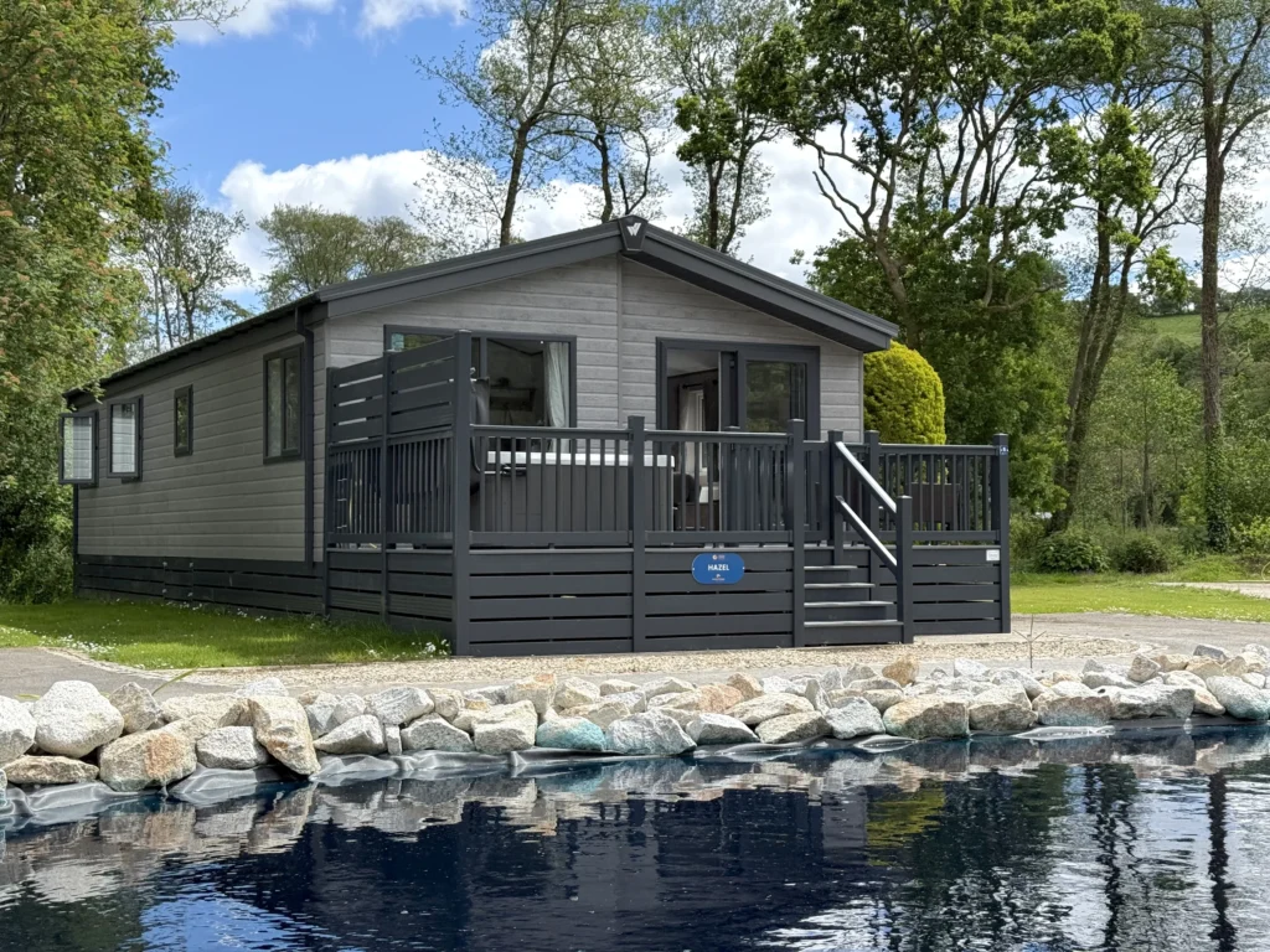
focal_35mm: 48
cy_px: 476
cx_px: 635
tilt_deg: +2.2
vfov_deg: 30.3
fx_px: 1761
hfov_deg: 39.7
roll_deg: -0.3
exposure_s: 1/4098
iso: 100
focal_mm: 6.76
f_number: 1.78
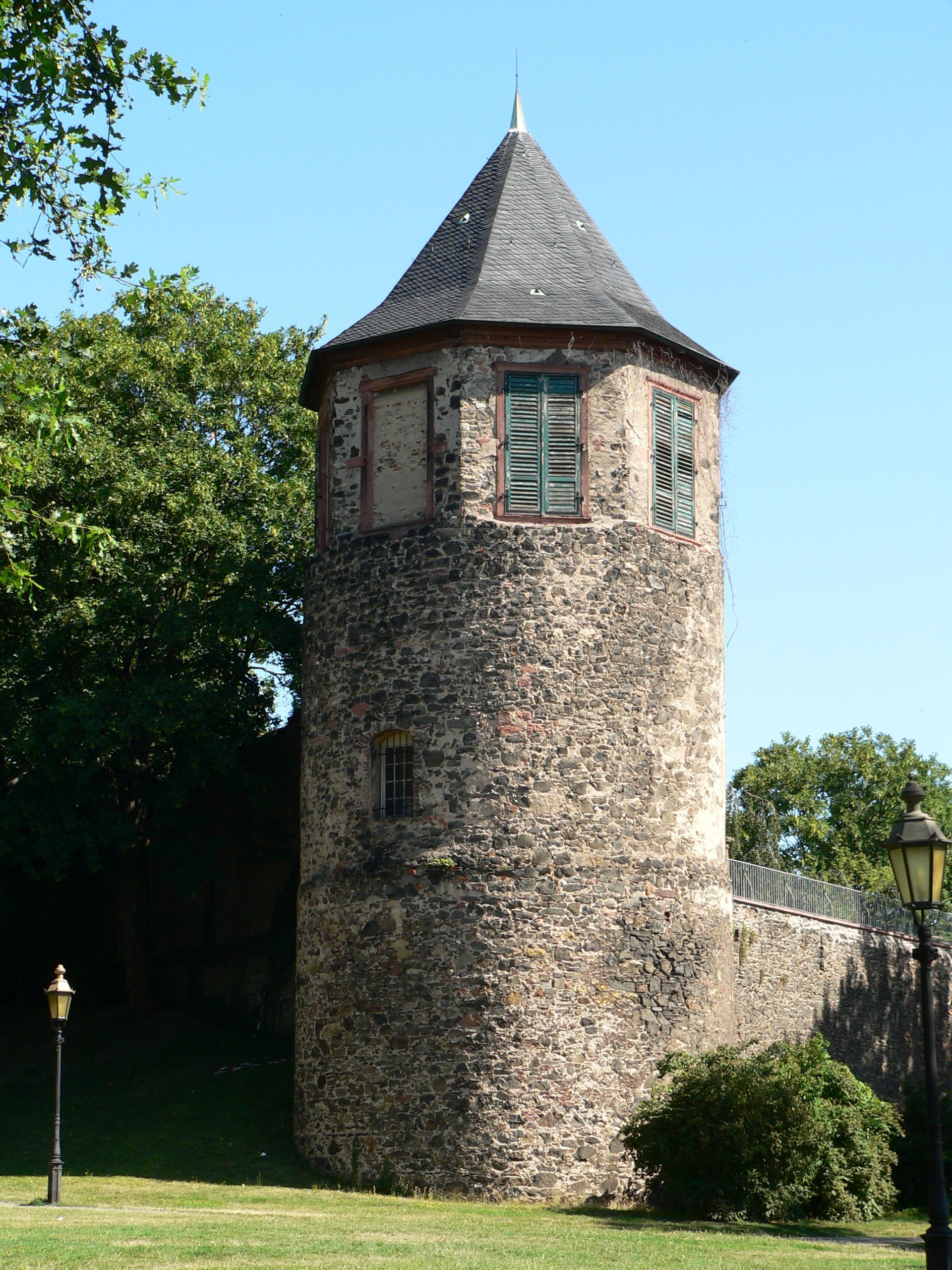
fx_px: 2750
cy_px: 635
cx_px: 476
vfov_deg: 26.0
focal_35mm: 75
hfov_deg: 19.6
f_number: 4.6
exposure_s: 1/320
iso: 100
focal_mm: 12.4
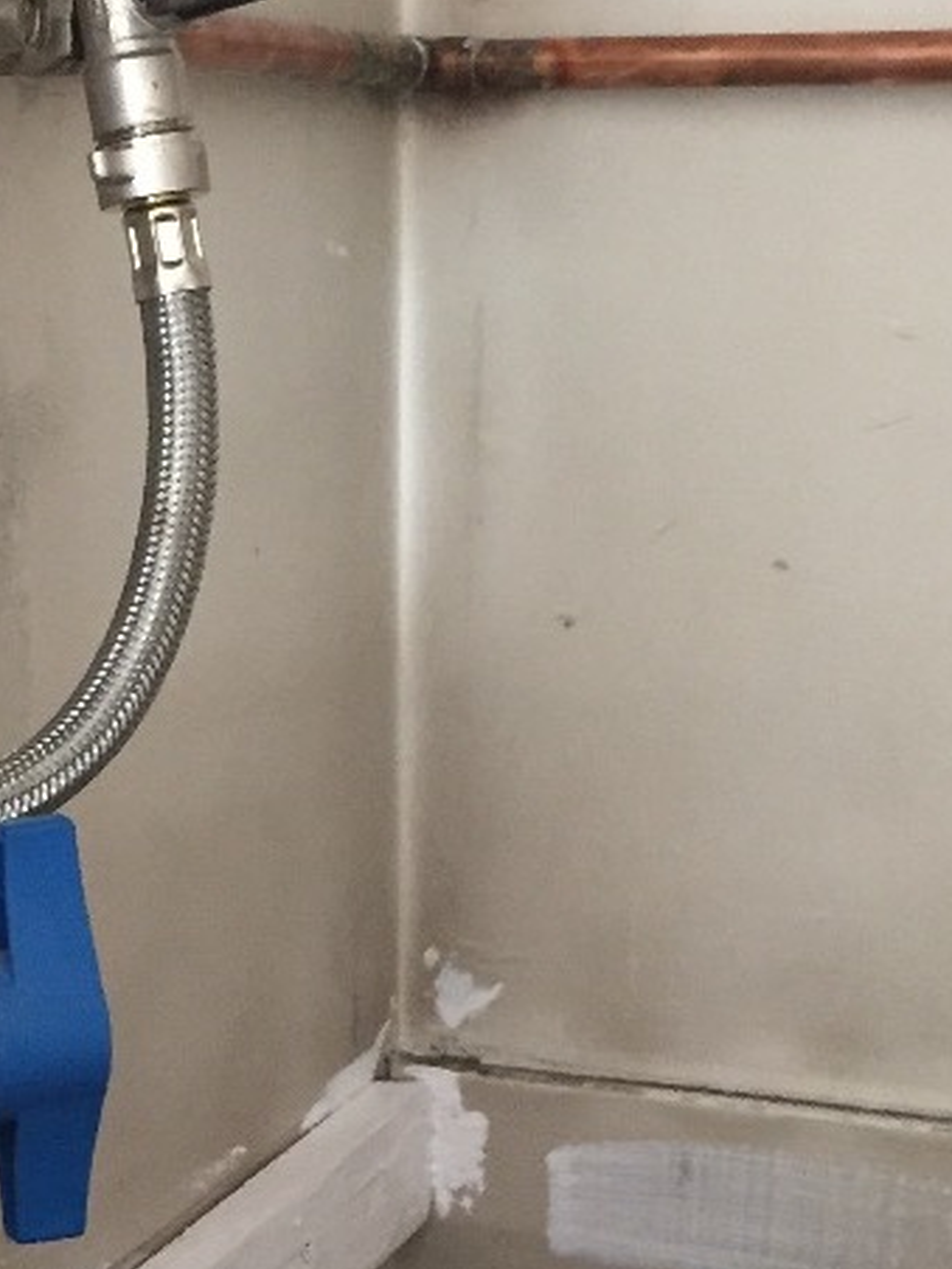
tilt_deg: -11.4
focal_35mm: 77
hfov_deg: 19.0
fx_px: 2824
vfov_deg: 25.0
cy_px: 952
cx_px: 205
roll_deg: +1.9
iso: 250
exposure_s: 1/25
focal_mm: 4.15
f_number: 2.2
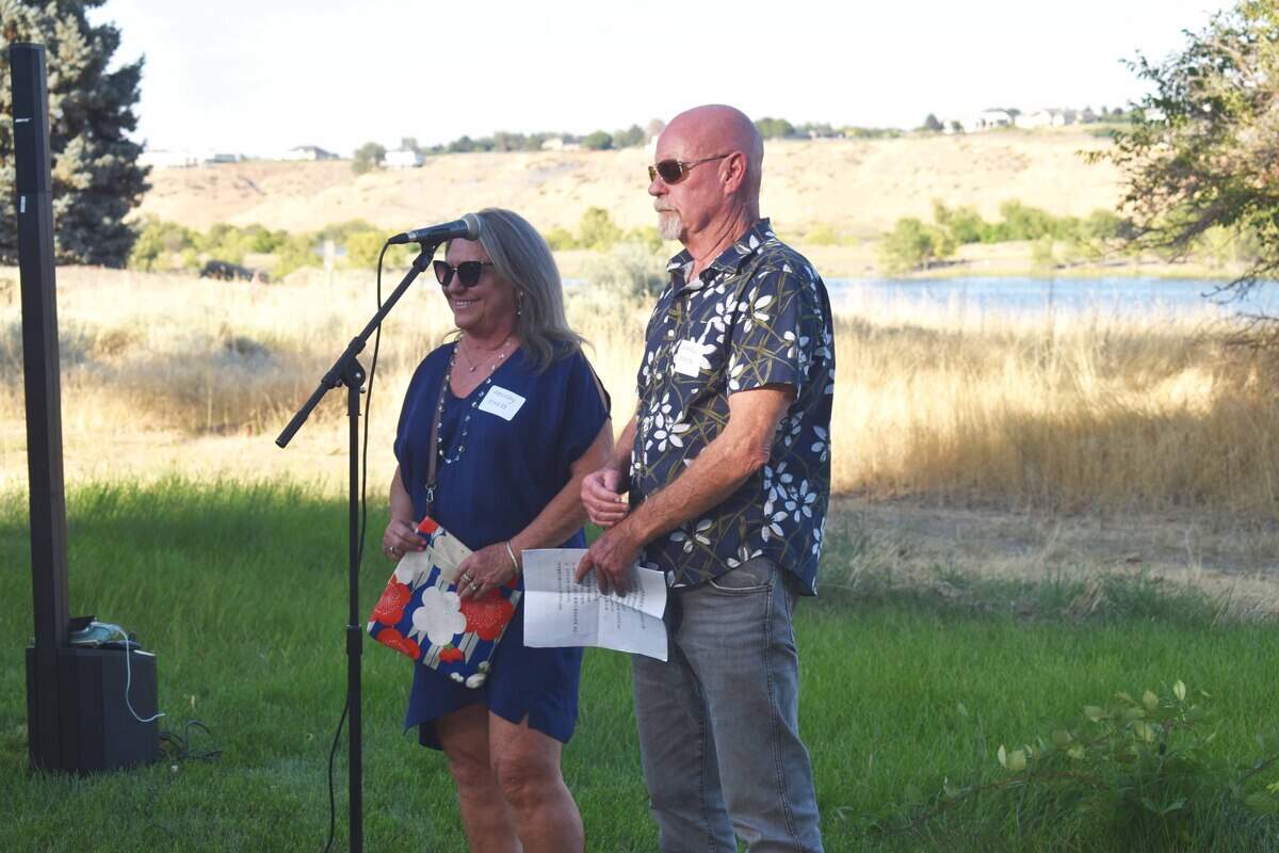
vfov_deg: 16.6
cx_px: 640
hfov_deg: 24.6
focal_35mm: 82
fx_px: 2931
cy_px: 426
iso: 100
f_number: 6.3
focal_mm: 55
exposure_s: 1/200
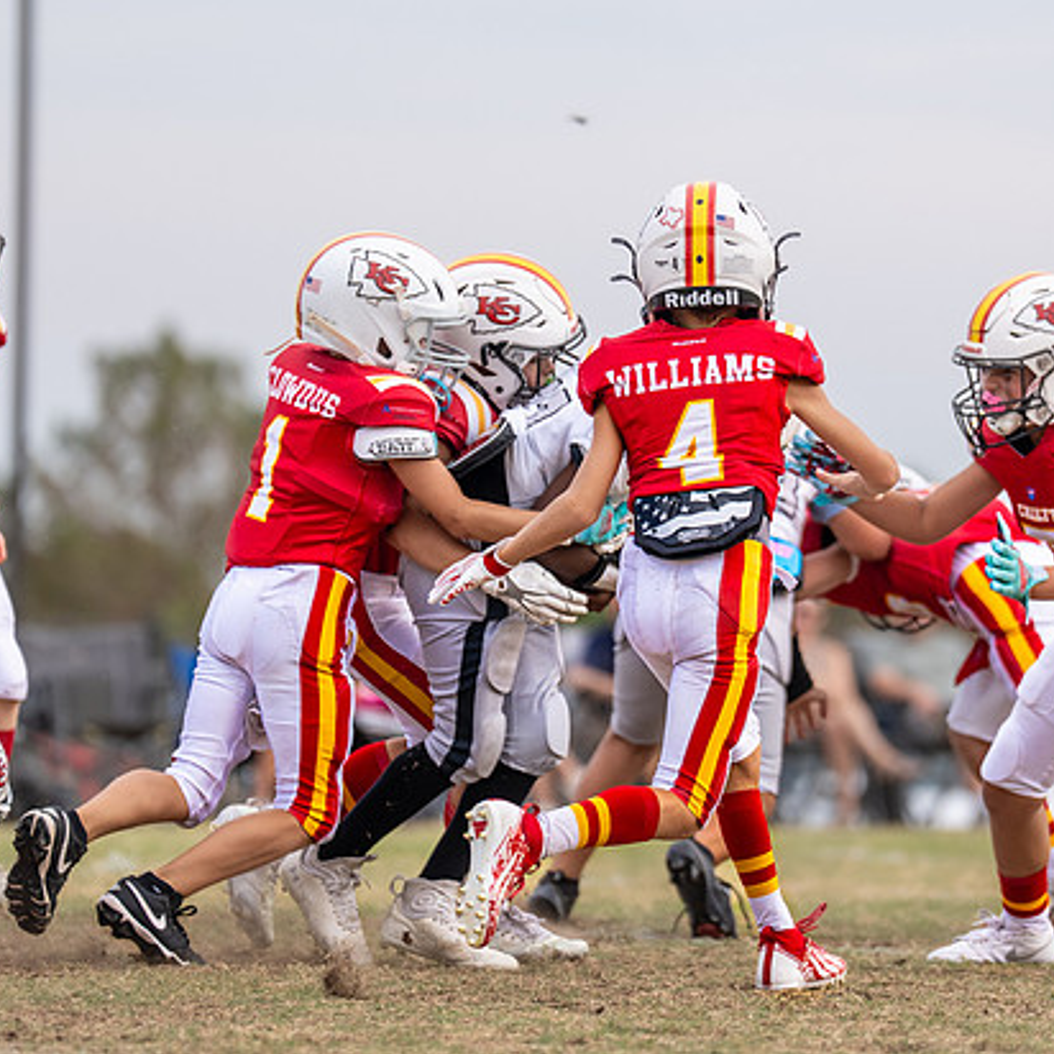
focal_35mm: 421
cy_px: 497
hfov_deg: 4.2
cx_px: 619
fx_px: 14503
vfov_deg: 4.2
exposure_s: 1/1600
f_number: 2.8
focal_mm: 200
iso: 160
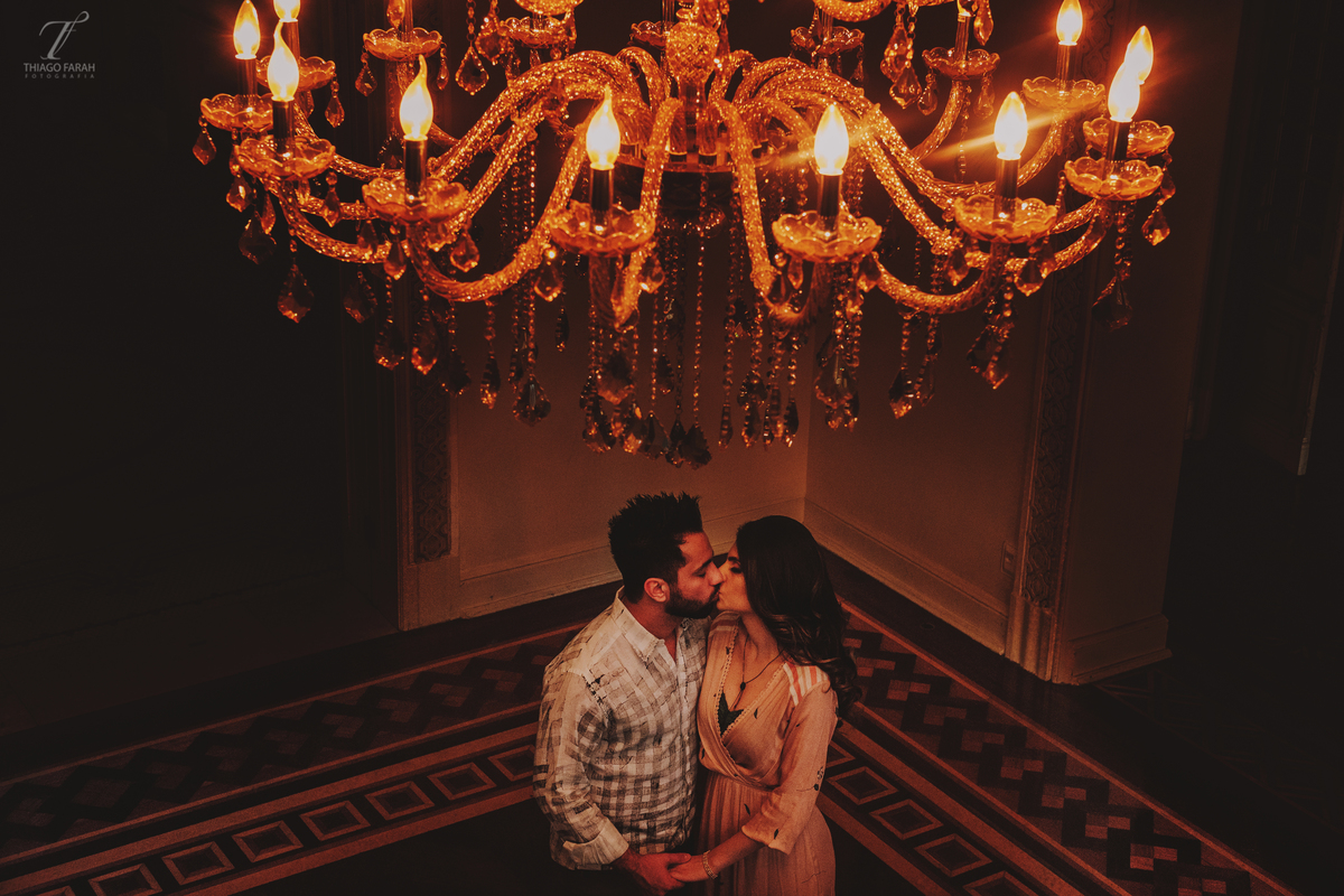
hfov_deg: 37.5
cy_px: 448
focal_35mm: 53
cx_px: 672
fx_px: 1979
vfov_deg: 25.5
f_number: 5.6
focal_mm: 35
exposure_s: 1/100
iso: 2000
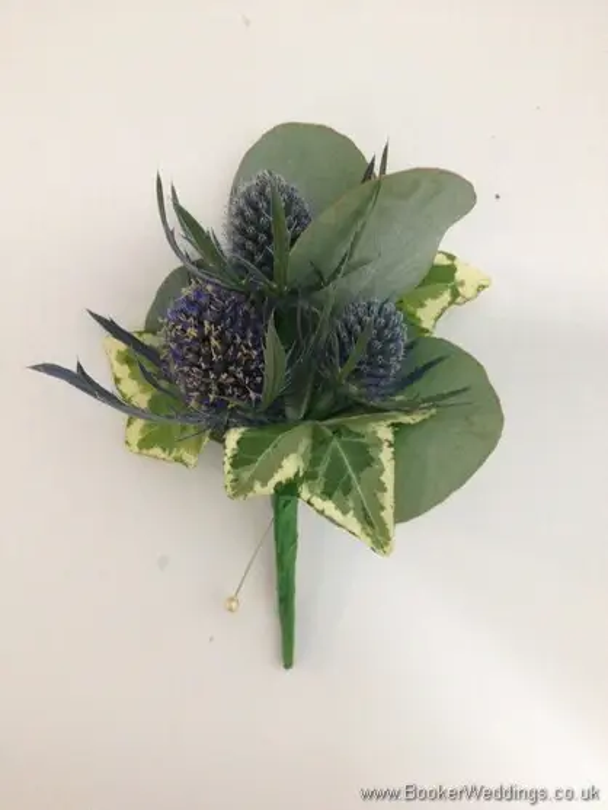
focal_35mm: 35
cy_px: 405
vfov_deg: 52.6
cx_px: 304
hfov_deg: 40.7
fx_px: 819
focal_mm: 4.28
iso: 200
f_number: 2.4
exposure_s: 1/20
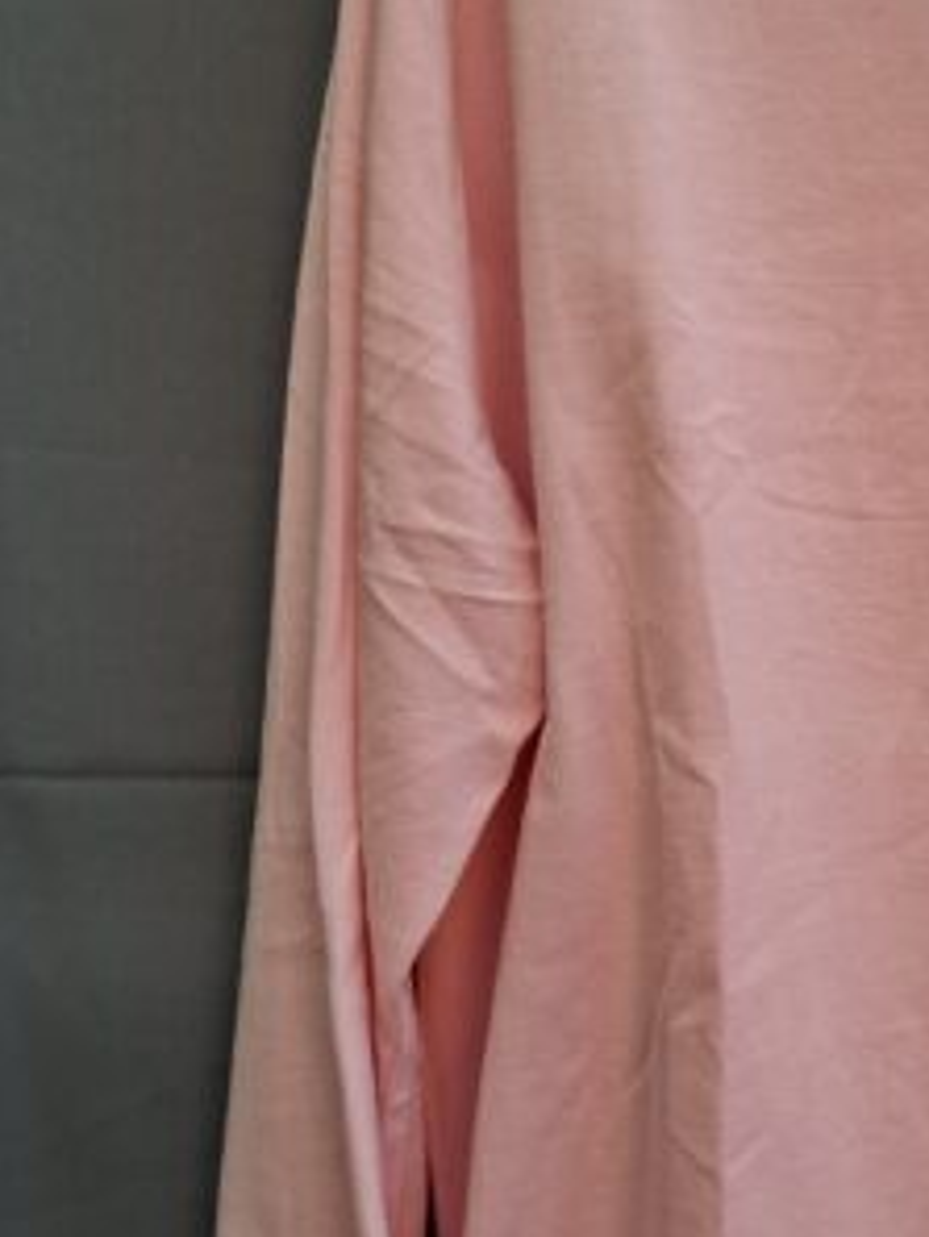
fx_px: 2217
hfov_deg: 21.7
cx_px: 1146
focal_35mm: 62
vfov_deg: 31.2
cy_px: 654
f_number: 1.8
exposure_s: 1/107
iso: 50
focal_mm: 5.54
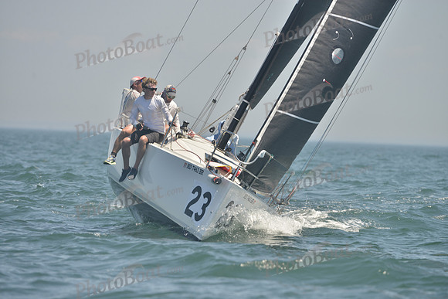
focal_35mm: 300
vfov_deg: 4.6
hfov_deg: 6.9
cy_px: 150
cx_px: 224
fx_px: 3734
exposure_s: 1/1000
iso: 280
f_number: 7.1
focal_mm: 300
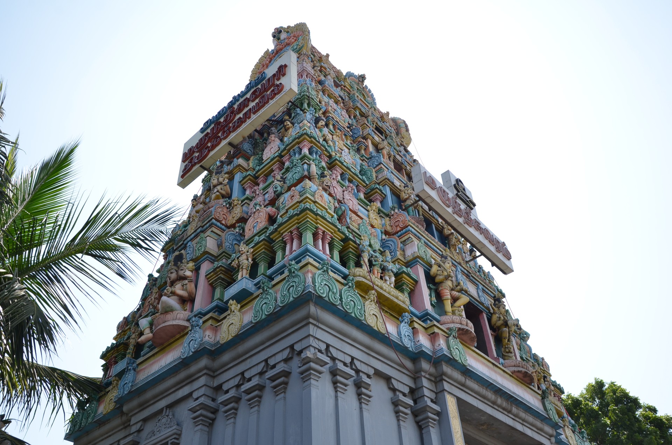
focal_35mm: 32
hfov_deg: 59.6
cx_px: 336
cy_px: 222
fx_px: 587
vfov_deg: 41.5
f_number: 10
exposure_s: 1/250
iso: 200
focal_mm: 21
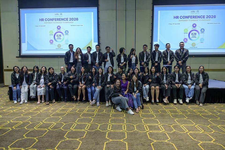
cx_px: 112
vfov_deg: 49.6
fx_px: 162
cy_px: 75
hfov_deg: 69.4
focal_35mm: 26
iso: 7200
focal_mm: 26
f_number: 7.1
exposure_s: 1/200
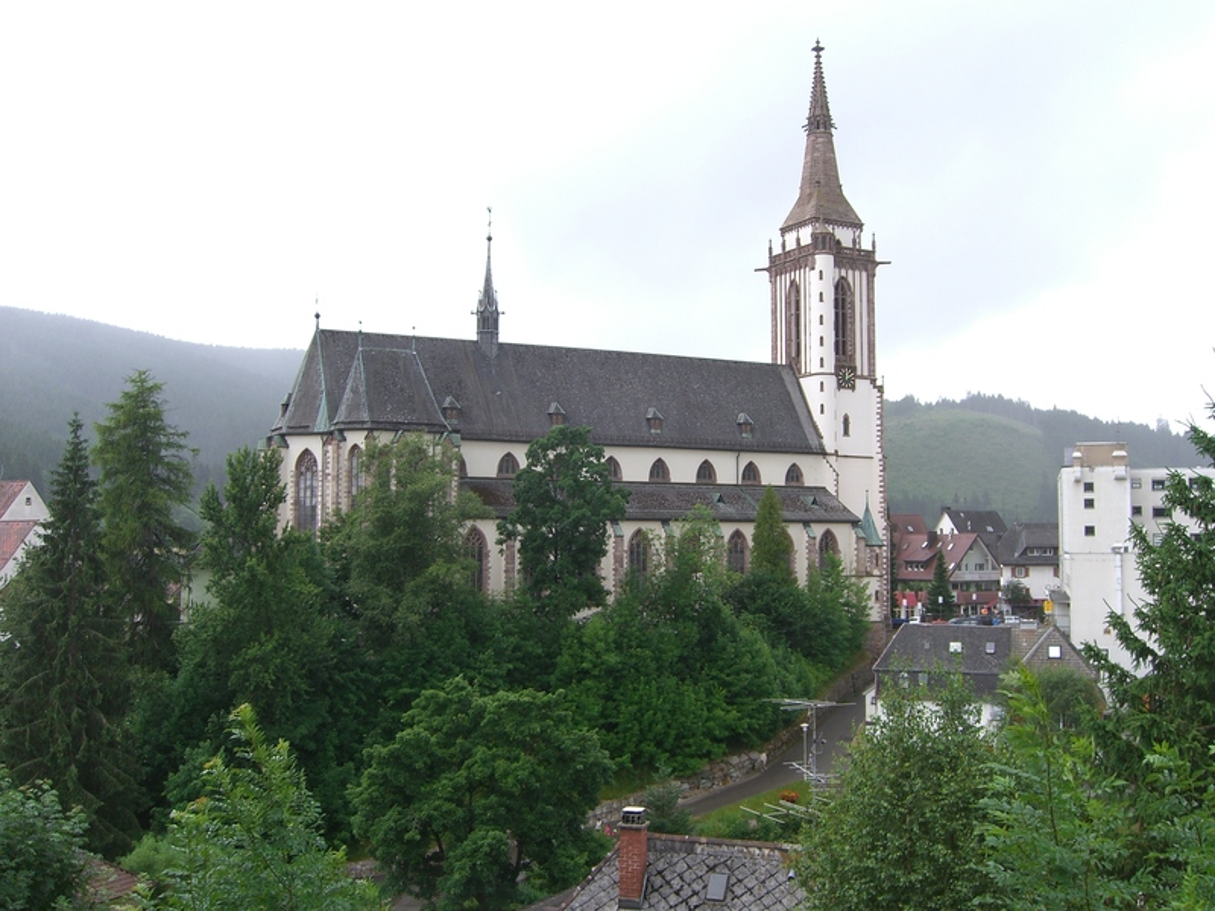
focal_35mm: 38
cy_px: 456
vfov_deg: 37.7
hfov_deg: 49.0
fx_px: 1334
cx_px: 608
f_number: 4
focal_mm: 7.9
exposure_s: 1/125
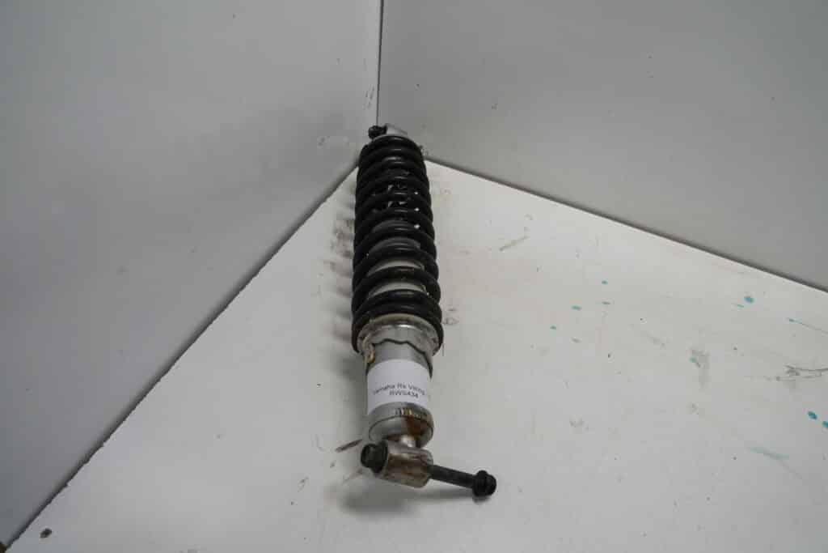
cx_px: 414
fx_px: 621
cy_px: 276
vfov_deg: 47.9
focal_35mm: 27
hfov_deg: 67.4
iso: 100
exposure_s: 1/80
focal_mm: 18
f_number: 4
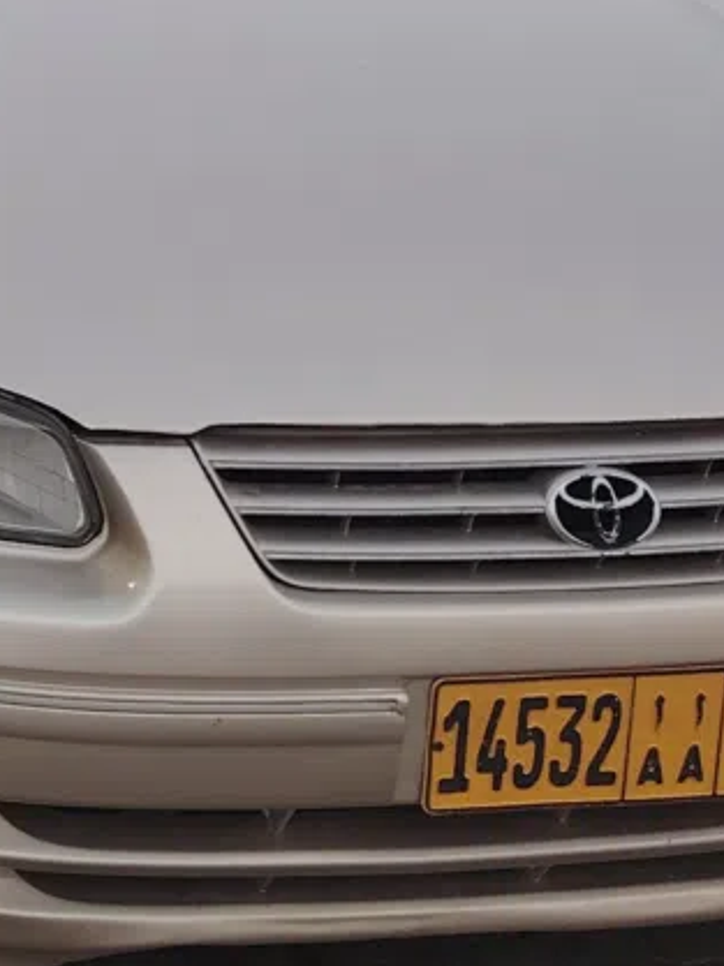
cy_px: 84
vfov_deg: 19.6
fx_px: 2736
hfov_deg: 13.9
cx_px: -437
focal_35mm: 98
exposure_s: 1/100
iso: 341
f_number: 1.75
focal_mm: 5.25
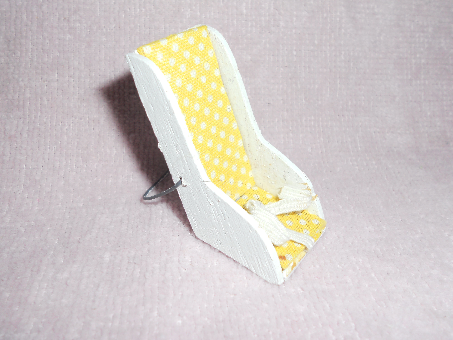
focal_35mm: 32
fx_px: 419
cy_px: 170
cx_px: 226
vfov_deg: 44.2
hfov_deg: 56.8
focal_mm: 5.8
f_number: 8.8
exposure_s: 1/25
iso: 80
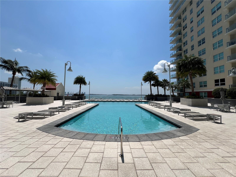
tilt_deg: +3.2
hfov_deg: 106.2
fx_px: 89
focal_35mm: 13
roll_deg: -1.1
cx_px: 118
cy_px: 88
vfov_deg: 89.9
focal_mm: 1.57
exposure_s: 1/4587
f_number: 1.8
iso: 32
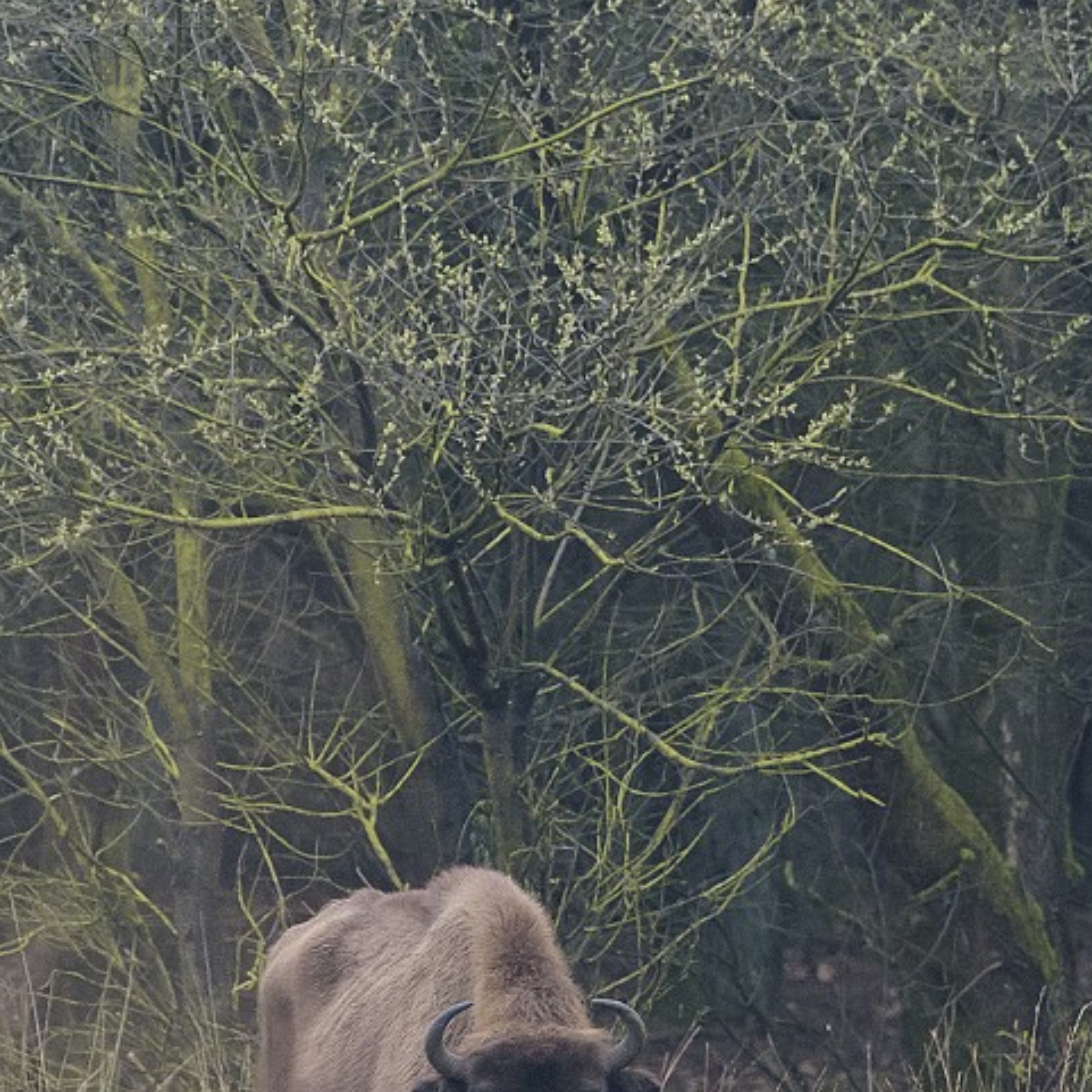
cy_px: 965
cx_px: 664
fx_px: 25840
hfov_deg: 2.4
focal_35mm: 724
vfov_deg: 2.4
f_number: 8
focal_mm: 400
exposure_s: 1/400
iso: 3200
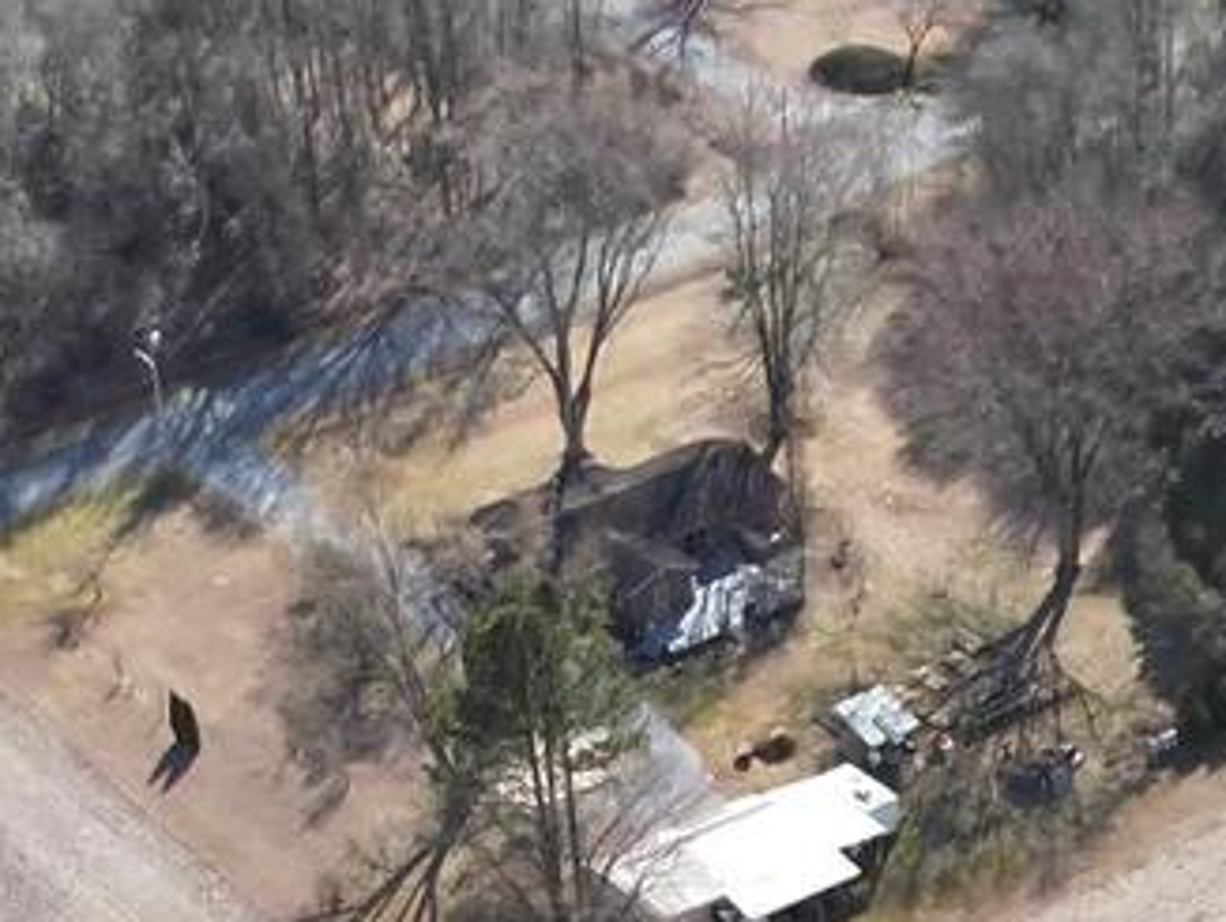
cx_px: 1012
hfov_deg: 18.3
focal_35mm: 106
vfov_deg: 12.3
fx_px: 3757
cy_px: 1878
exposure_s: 1/500
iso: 100
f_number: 2.8
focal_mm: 4.4
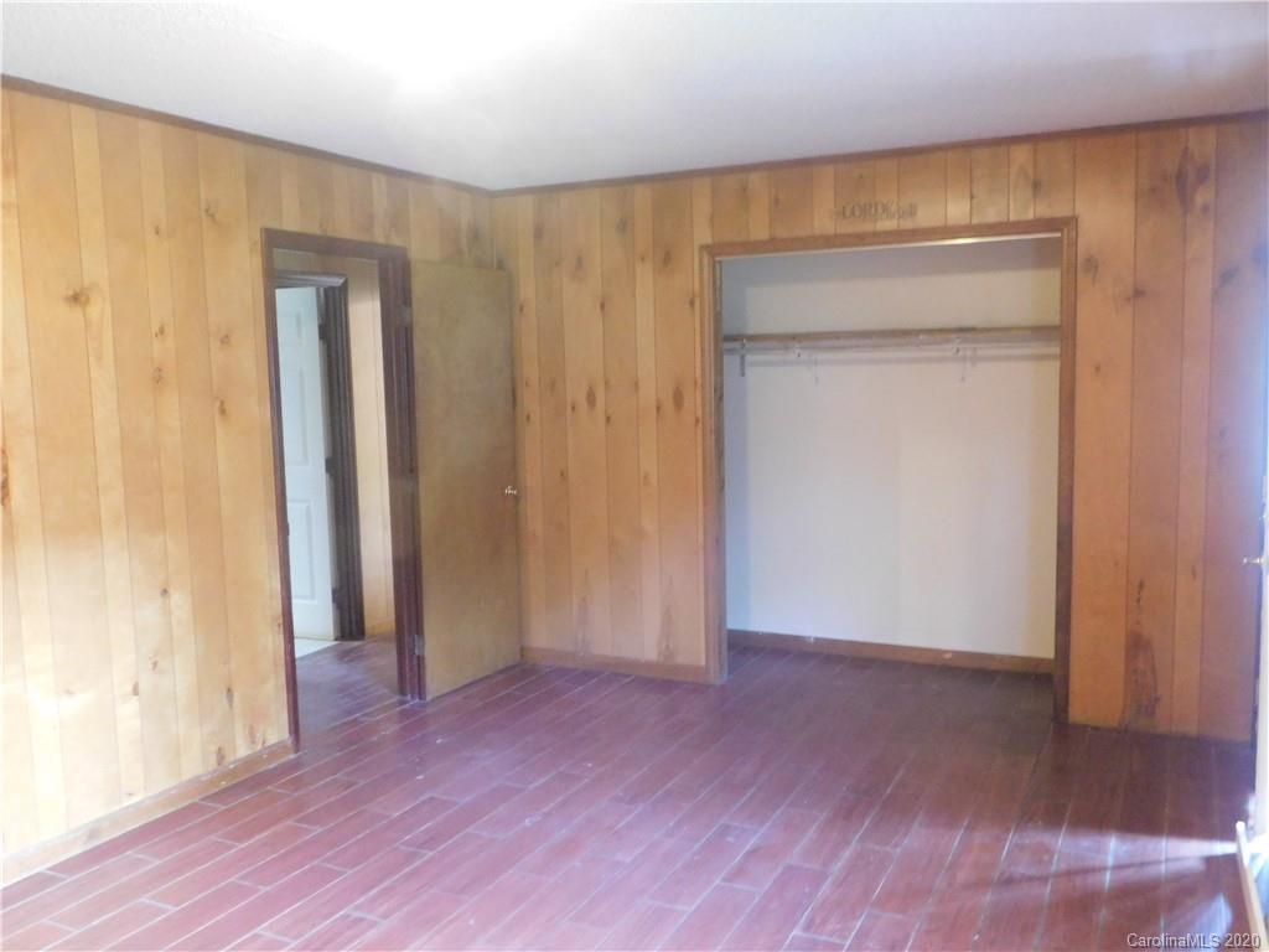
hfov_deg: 60.0
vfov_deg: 46.8
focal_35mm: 30
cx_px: 634
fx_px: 1100
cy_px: 476
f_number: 3.2
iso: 800
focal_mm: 5.3
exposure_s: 1/2.5
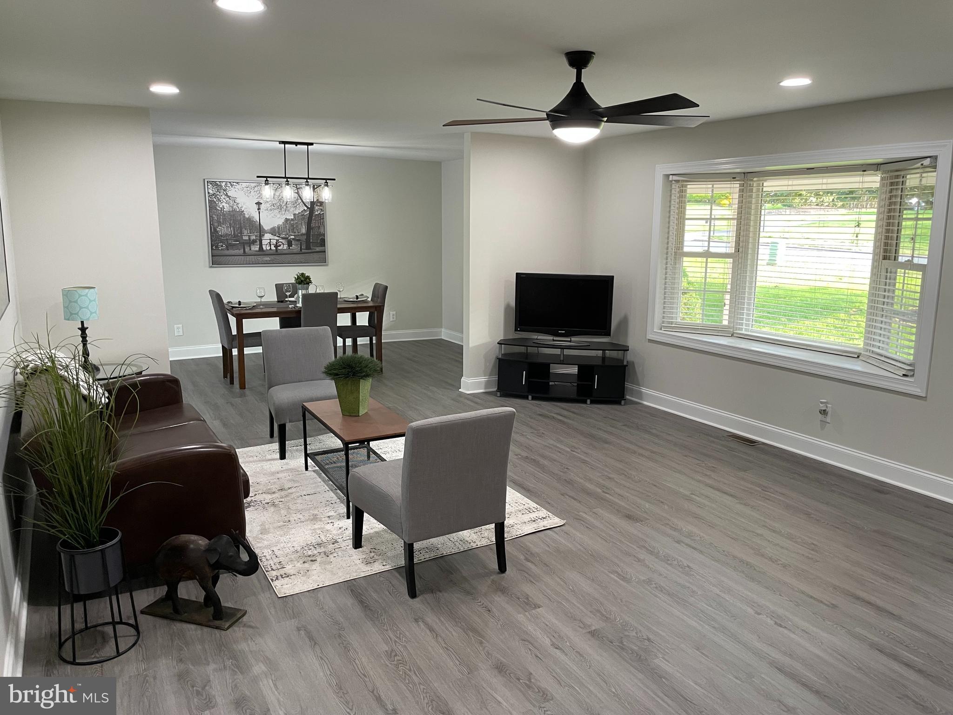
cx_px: 476
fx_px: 716
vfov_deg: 53.1
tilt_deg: -9.7
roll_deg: -0.1
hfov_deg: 67.3
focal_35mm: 26
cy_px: 358
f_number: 1.6
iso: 125
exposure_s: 1/60
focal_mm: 4.2
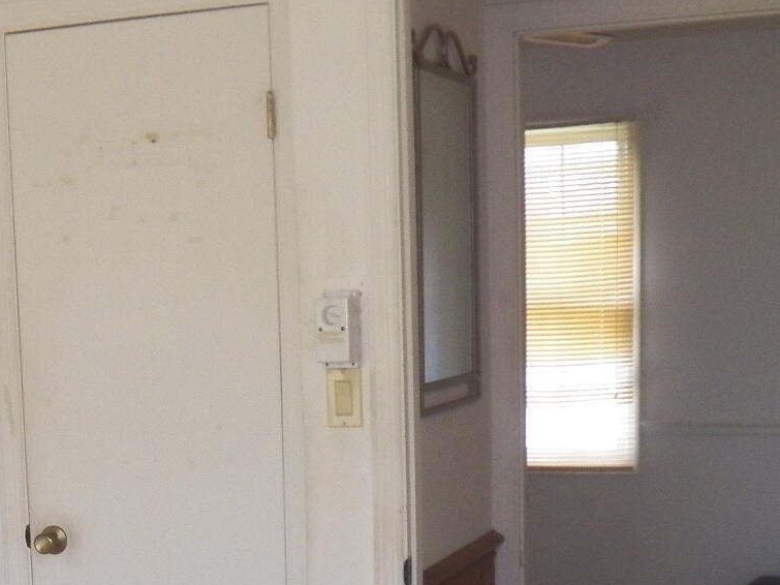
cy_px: 606
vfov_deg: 18.8
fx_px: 1712
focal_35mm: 76
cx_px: 44
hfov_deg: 24.7
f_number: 2.8
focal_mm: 4.9
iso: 200
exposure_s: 1/30
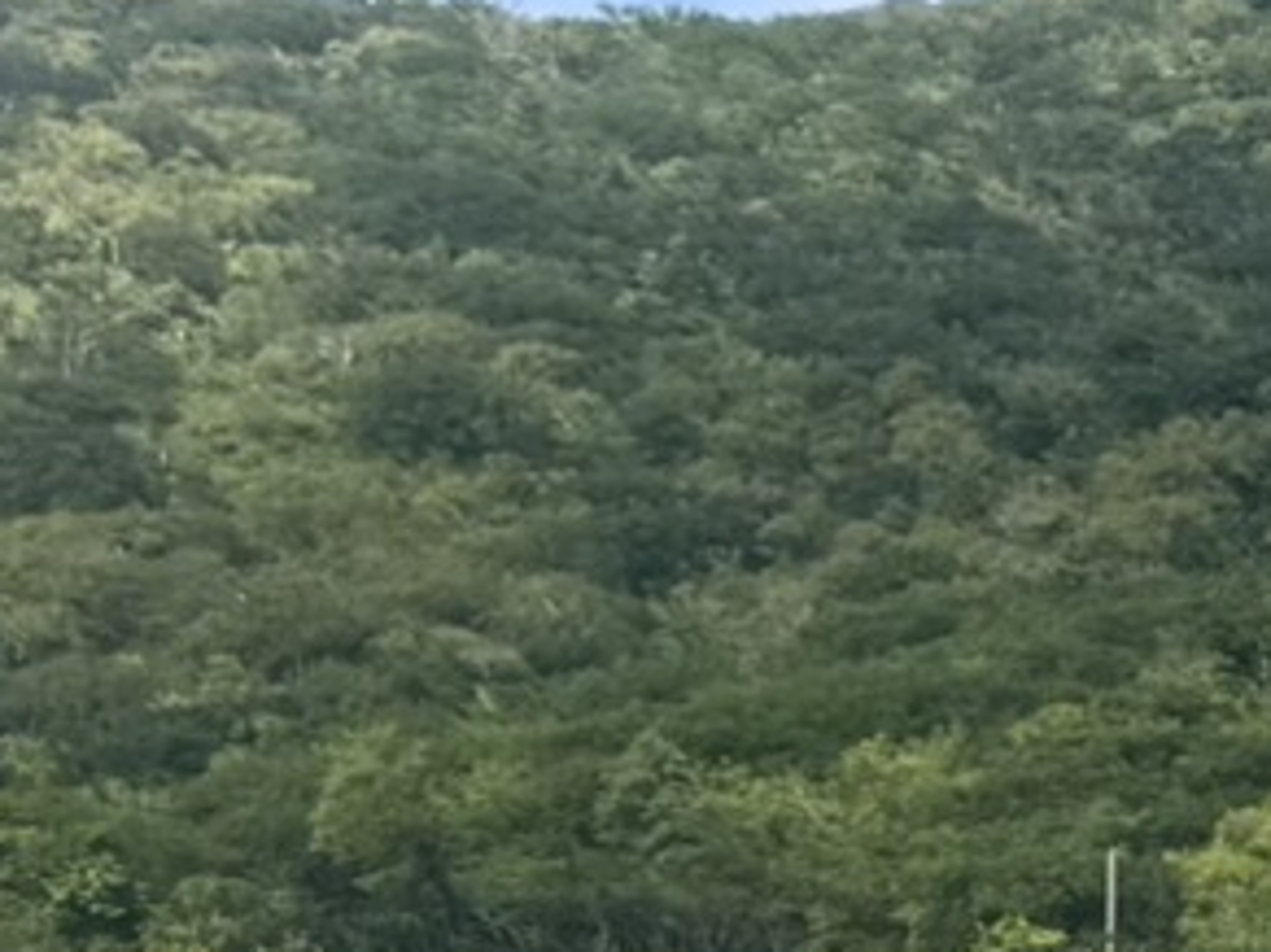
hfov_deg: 9.0
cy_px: 2904
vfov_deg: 7.6
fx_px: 6203
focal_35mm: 169
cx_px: 4018
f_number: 1.78
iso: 80
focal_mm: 6.76
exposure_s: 1/1767
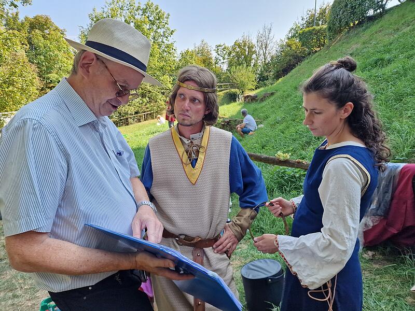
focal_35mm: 23
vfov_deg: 58.9
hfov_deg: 73.9
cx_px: 208
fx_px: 276
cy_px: 156
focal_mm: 6.4
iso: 50
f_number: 1.8
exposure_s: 1/191
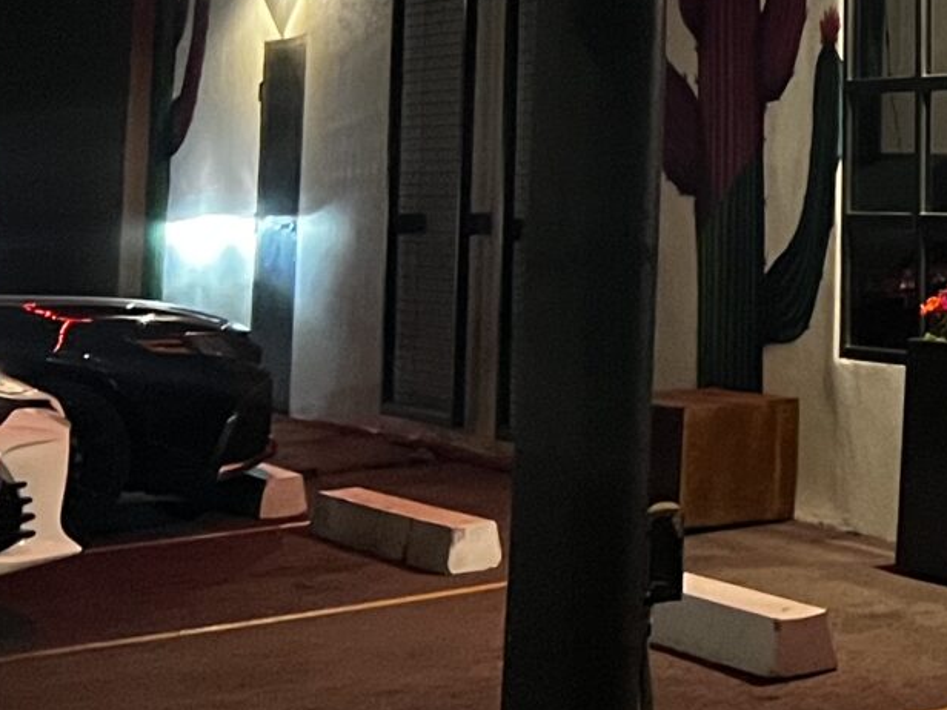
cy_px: -415
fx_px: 2955
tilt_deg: +9.3
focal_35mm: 108
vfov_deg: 12.9
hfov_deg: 15.1
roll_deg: +2.4
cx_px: 1828
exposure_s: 1/30
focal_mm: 5.7
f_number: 1.5
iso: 500
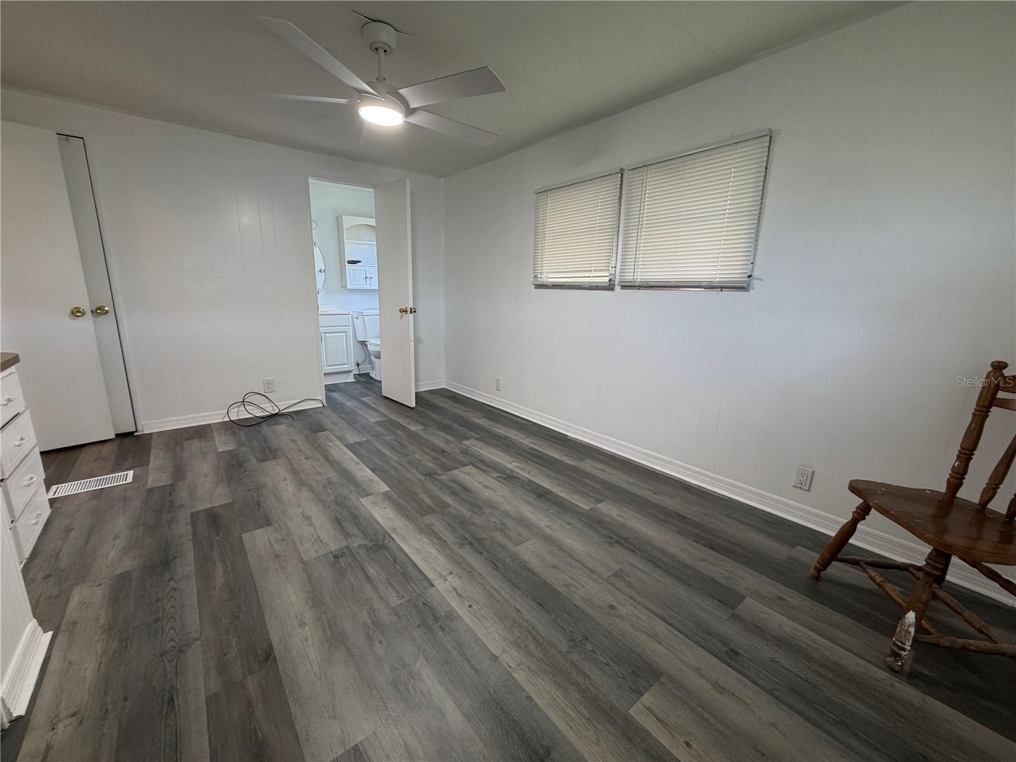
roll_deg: -0.9
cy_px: 381
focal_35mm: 14
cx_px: 508
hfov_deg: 102.1
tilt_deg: -12.6
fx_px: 411
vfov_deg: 85.7
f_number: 2.2
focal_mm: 2.22
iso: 200
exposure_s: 1/60
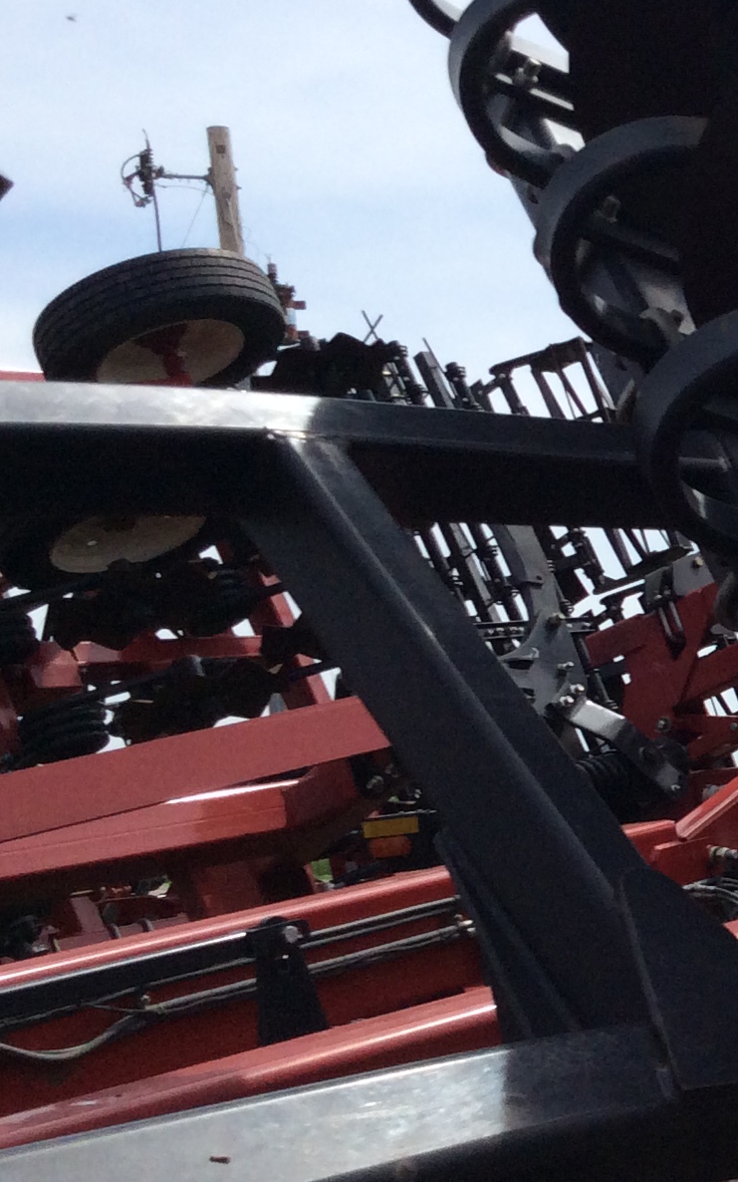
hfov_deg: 16.1
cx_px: 1118
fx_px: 2382
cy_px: 614
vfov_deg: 27.8
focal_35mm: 74
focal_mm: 3.3
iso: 32
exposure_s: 1/2387
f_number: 2.4
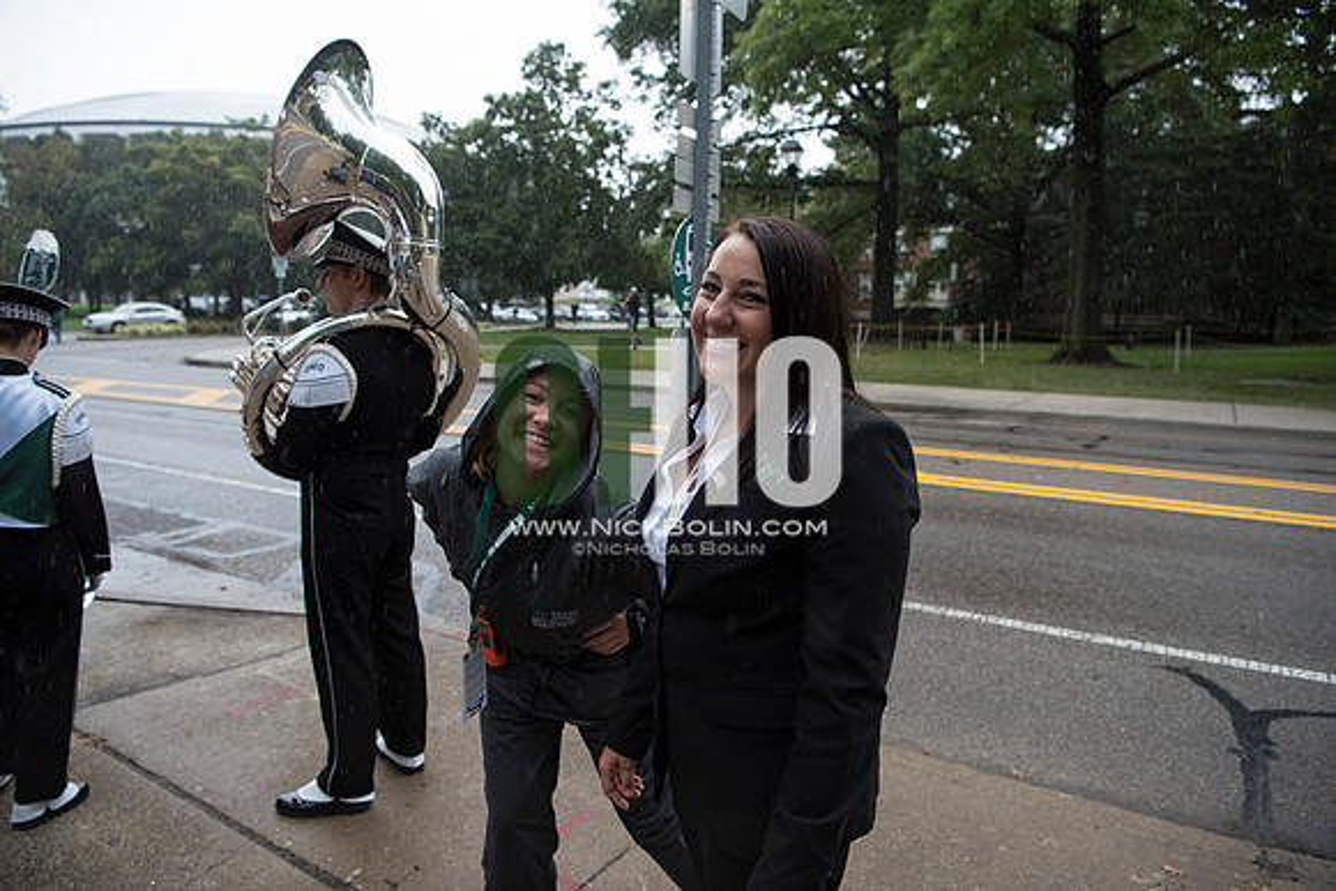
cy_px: 446
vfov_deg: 53.2
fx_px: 891
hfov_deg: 73.7
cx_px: 668
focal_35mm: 24
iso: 1600
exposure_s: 1/500
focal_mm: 24
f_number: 3.5
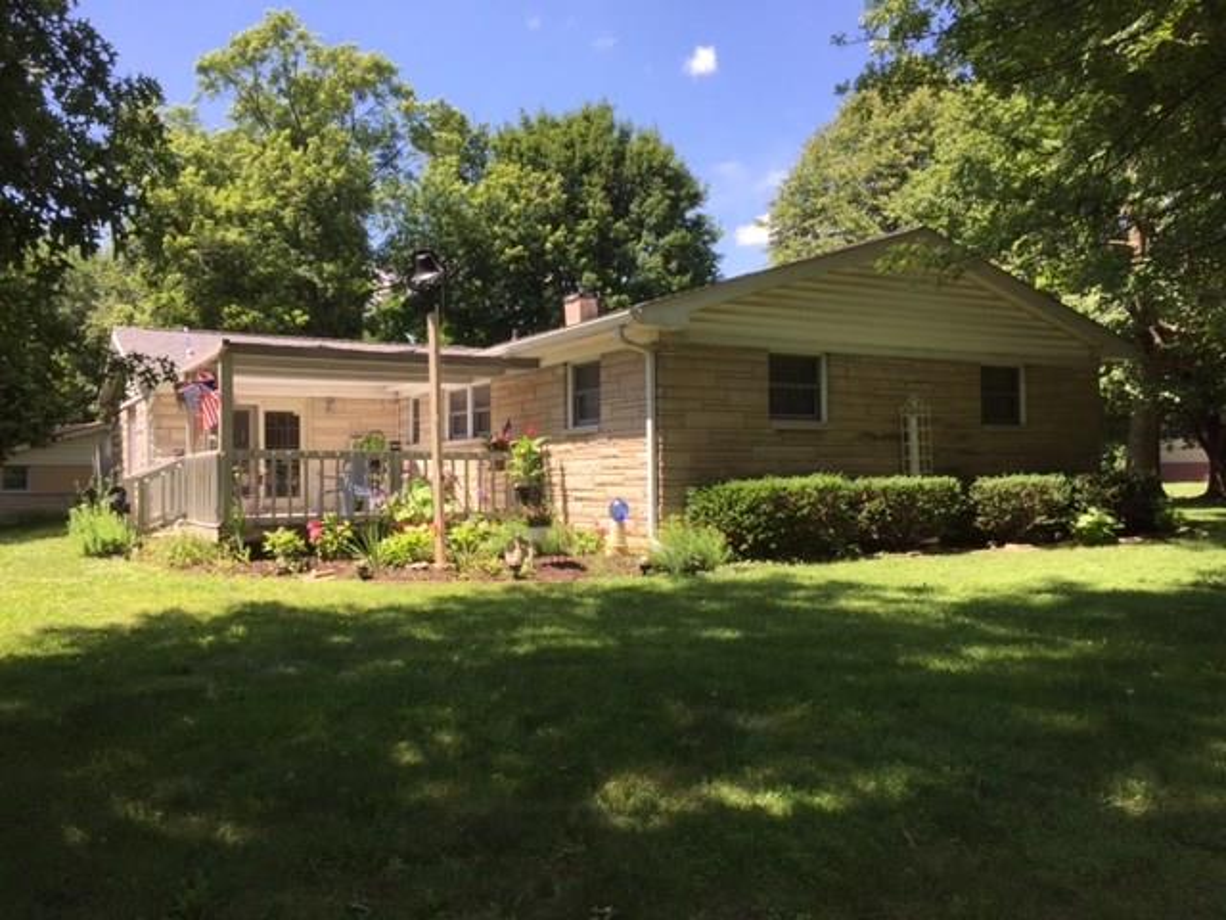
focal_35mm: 29
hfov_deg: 61.7
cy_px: 460
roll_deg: +0.5
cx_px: 613
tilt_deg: +0.1
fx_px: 1027
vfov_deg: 48.2
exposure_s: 1/807
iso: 32
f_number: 2.2
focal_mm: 4.15
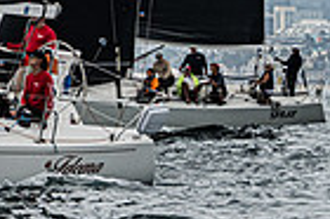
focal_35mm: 531
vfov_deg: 2.6
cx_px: -169
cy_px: -90
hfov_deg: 3.9
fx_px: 4862
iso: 400
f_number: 6.3
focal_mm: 105
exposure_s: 1/2500
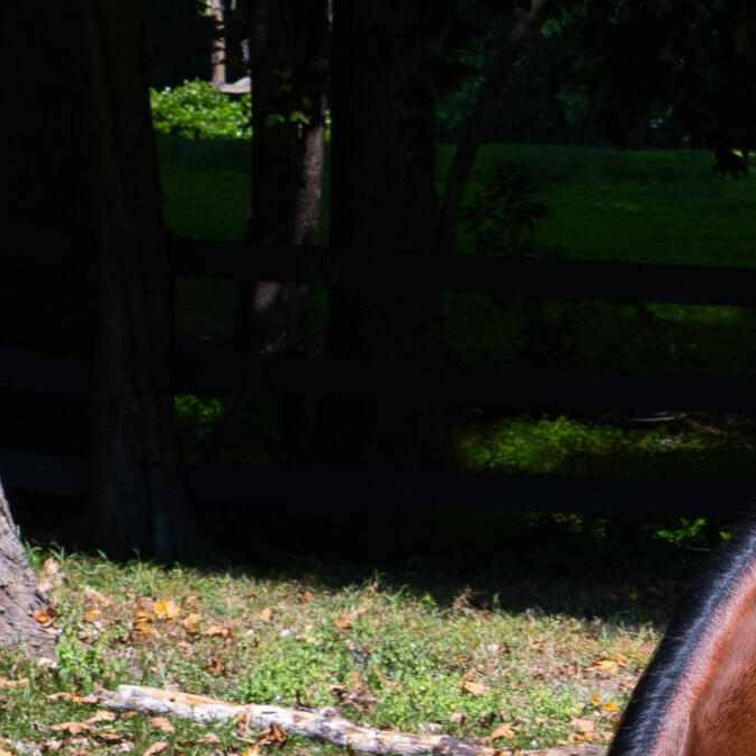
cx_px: 1524
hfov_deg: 5.8
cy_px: 803
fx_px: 7314
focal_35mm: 296
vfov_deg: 5.9
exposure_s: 1/100
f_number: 8
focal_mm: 52
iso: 100
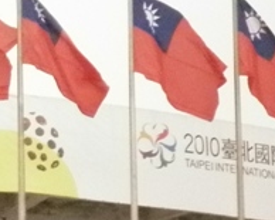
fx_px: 1847
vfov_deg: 6.7
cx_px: -249
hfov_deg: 8.2
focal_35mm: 227
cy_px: 380
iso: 800
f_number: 3.5
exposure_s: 1/800
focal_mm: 7.9
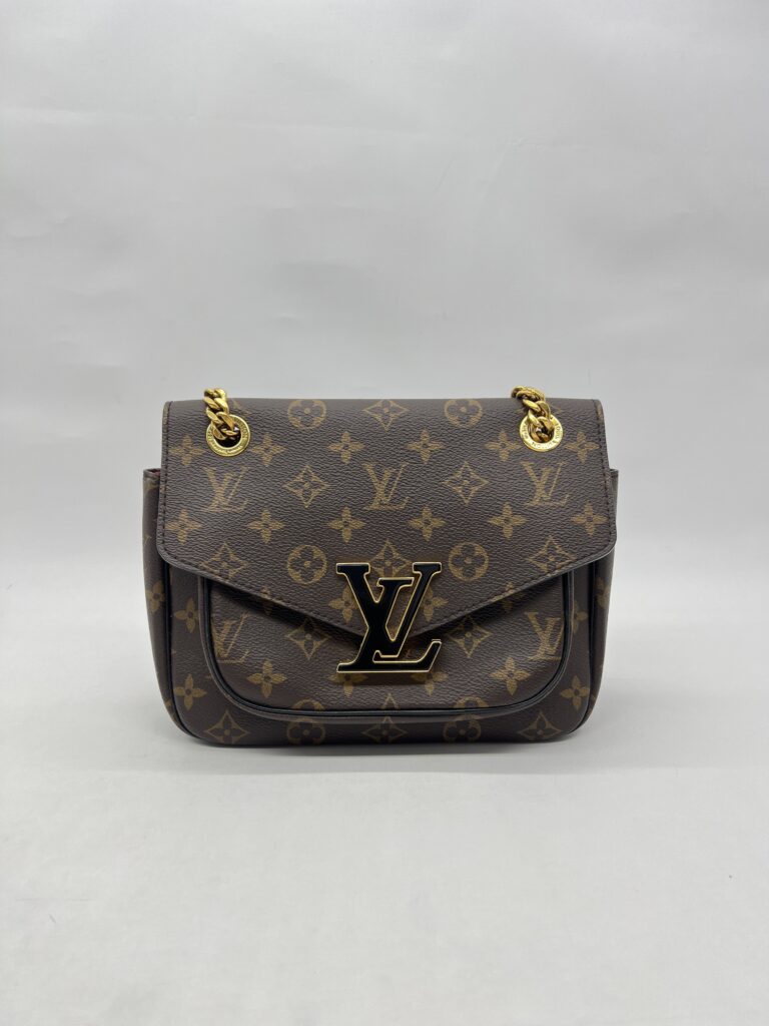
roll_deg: -0.7
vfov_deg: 67.3
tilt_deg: -10.9
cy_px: 513
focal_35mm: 26
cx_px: 384
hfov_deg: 53.1
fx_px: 770
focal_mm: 5.7
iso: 32
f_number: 1.5
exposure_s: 1/108
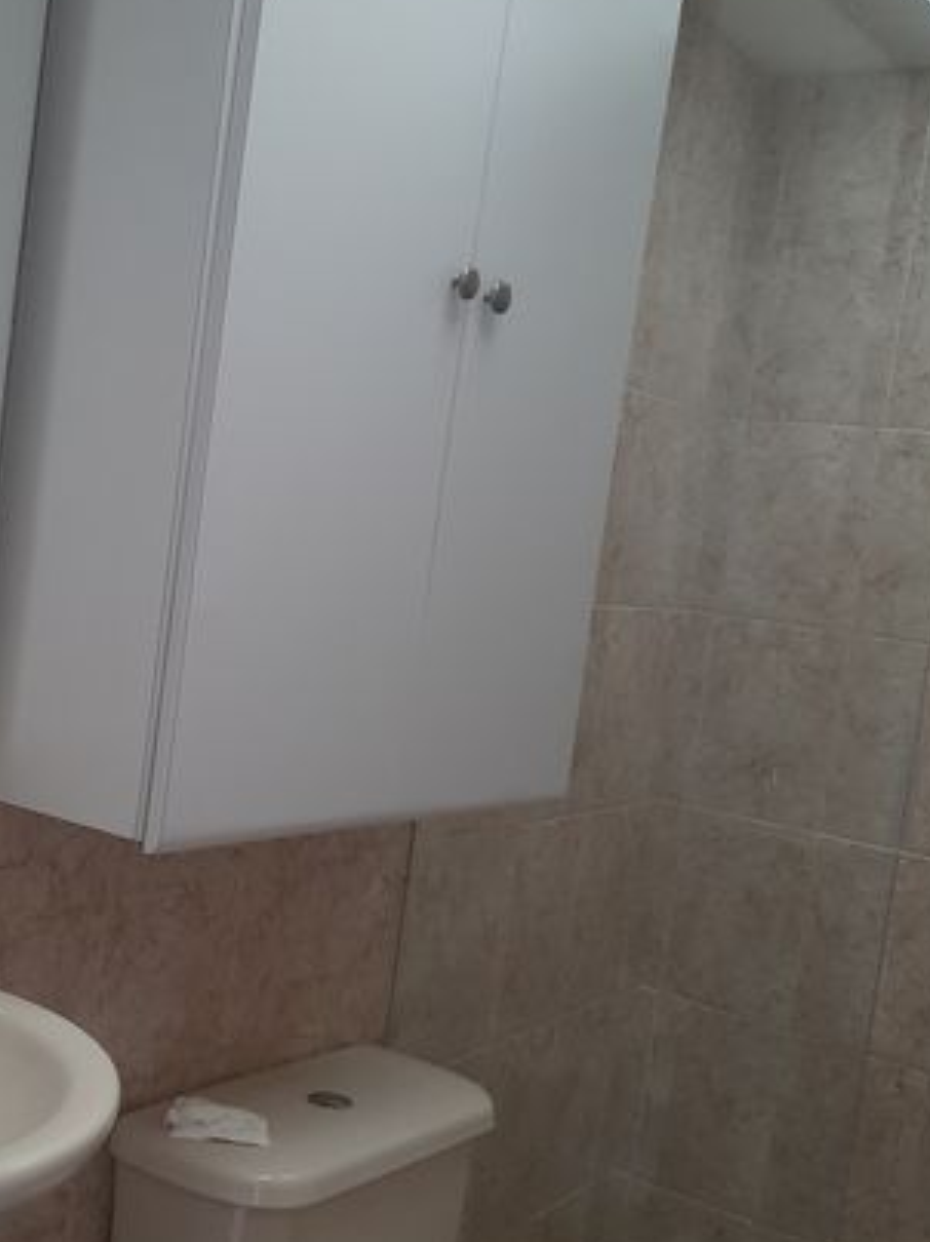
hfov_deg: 33.1
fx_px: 1541
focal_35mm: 43
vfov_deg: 43.9
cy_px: 636
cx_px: 265
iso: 160
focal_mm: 3.93
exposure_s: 1/60
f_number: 1.7
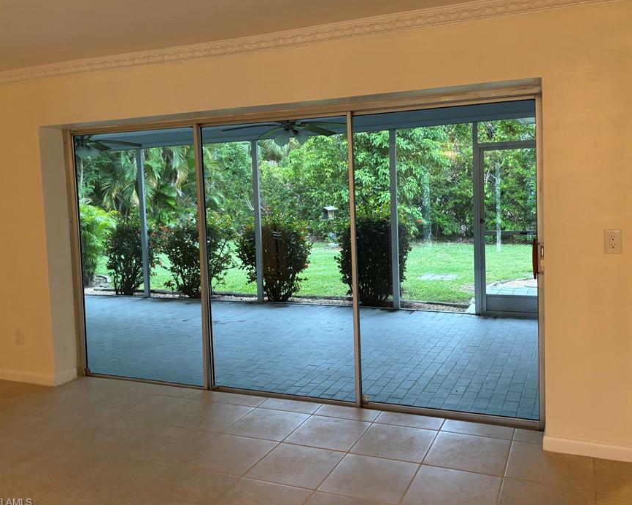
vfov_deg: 48.5
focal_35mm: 30
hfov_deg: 58.6
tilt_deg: +0.2
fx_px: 561
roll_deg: -0.1
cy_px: 230
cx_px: 352
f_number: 1.6
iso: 125
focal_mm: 5.96
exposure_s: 1/60
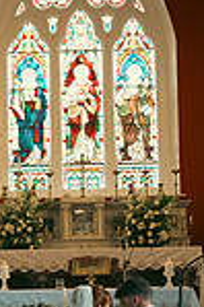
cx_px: 76
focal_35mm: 118
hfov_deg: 11.6
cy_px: 177
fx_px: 1005
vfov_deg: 17.4
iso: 1000
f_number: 3.5
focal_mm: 39
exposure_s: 1/200
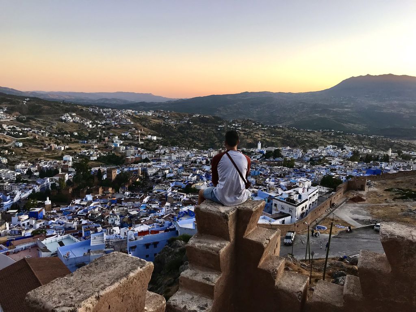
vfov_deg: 49.7
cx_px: 208
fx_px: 336
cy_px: 156
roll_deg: -2.3
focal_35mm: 28
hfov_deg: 63.4
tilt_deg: -7.8
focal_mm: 3.99
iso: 20
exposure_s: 1/160
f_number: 1.8
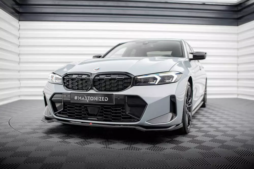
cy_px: 84
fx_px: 250
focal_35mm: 35
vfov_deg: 37.4
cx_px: 128
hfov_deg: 53.8
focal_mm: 35
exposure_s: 1/100
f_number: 2.5
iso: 500
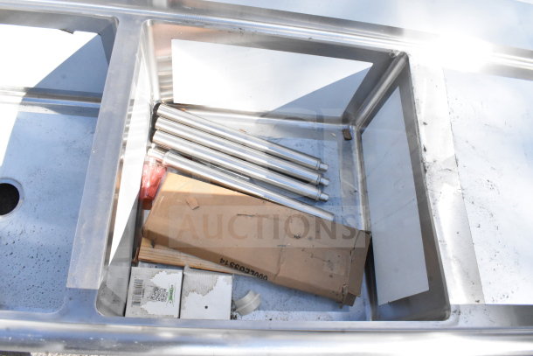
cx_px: 266
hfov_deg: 67.4
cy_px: 178
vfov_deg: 48.0
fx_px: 400
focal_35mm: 27
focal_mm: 18
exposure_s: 1/1600
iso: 6400
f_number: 20
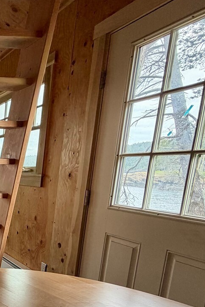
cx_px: -115
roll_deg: -0.4
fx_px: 273
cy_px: 210
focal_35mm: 32
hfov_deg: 26.7
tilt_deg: -9.3
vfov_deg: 57.2
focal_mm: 2.22
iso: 125
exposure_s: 1/121
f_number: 2.2
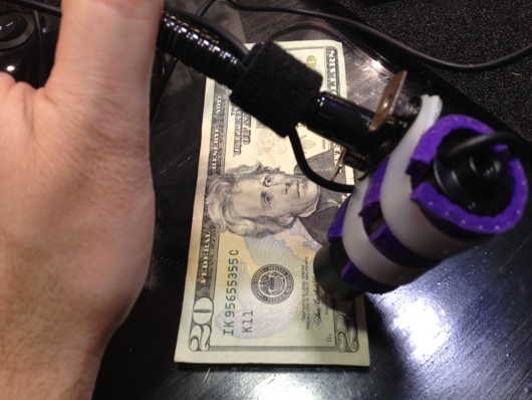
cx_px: 266
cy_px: 200
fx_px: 538
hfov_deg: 52.6
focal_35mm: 35
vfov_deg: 40.7
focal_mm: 4.28
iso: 50
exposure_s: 1/30
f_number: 2.4
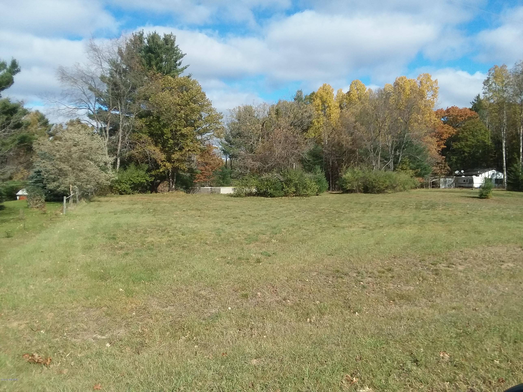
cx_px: 262
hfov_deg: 61.7
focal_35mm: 29
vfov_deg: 48.2
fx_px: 438
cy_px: 196
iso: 40
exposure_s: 1/1374
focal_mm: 2.47
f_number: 1.9
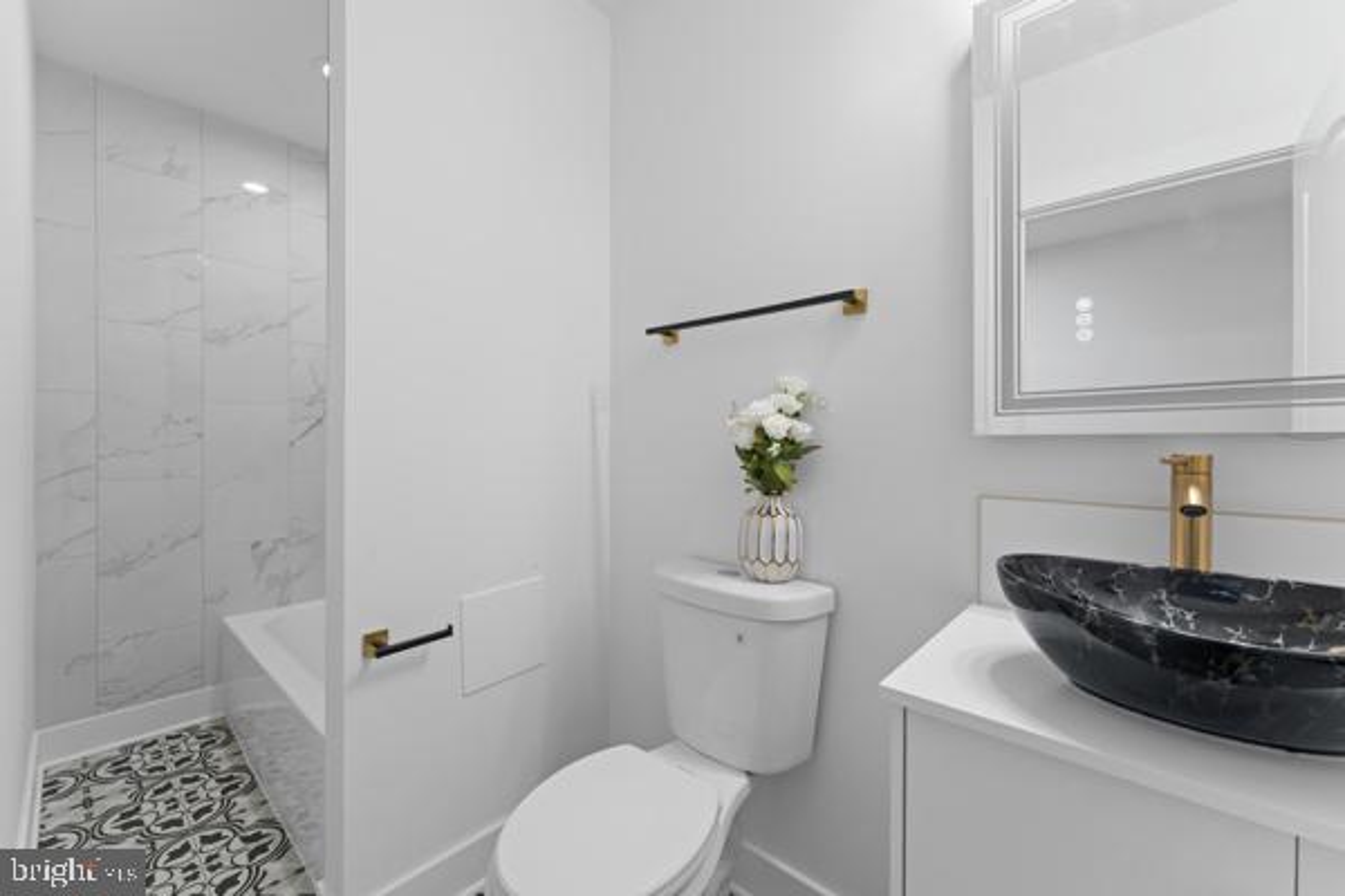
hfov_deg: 104.3
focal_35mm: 14
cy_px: 448
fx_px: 523
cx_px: 672
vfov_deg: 81.2
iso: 100
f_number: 8
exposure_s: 1/8
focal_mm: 14
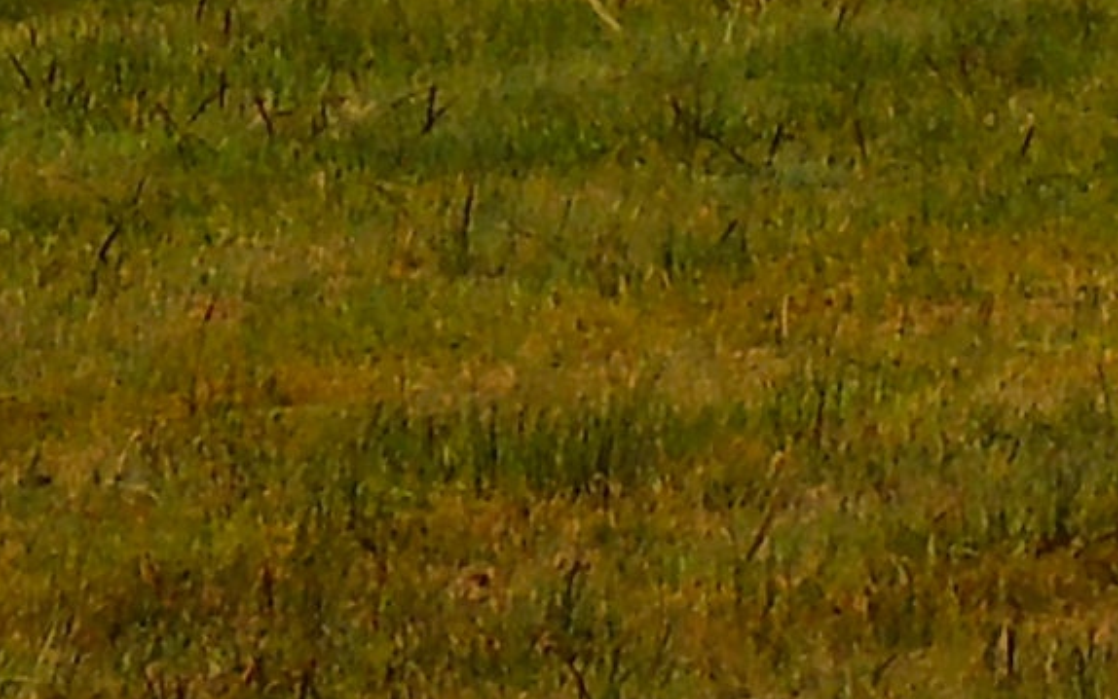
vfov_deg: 1.7
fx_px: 22643
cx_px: 2729
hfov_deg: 2.8
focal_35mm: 743
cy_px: -2144
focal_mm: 16
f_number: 4.1
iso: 100
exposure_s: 1/125
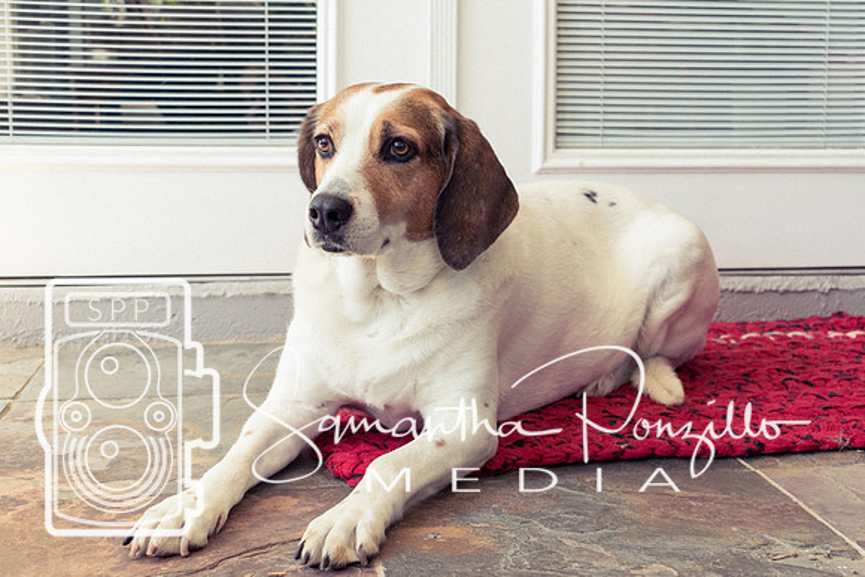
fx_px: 1221
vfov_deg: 26.6
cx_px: 457
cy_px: 273
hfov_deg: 39.0
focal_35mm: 51
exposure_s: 1/125
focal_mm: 32
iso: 400
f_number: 5.6
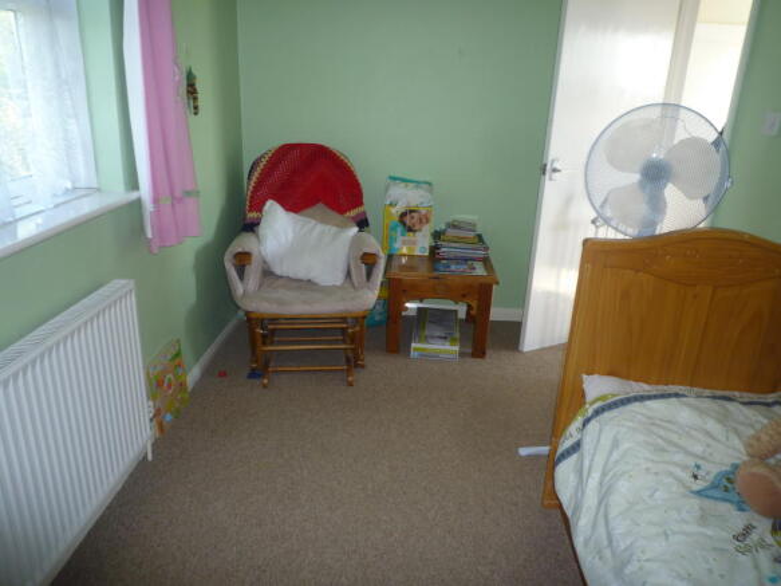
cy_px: 293
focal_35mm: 25
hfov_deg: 69.4
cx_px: 390
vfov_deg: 54.9
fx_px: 564
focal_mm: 4.4
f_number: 2.8
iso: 100
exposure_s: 1/30
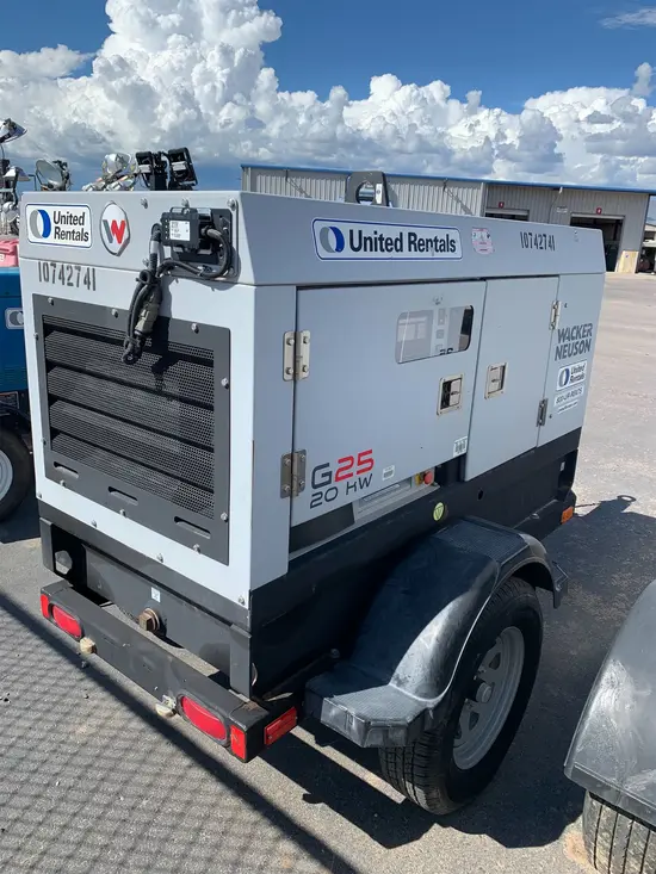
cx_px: 328
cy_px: 437
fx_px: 657
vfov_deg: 67.3
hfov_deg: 53.1
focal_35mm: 26
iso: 25
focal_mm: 4.25
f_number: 1.8
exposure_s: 1/2075
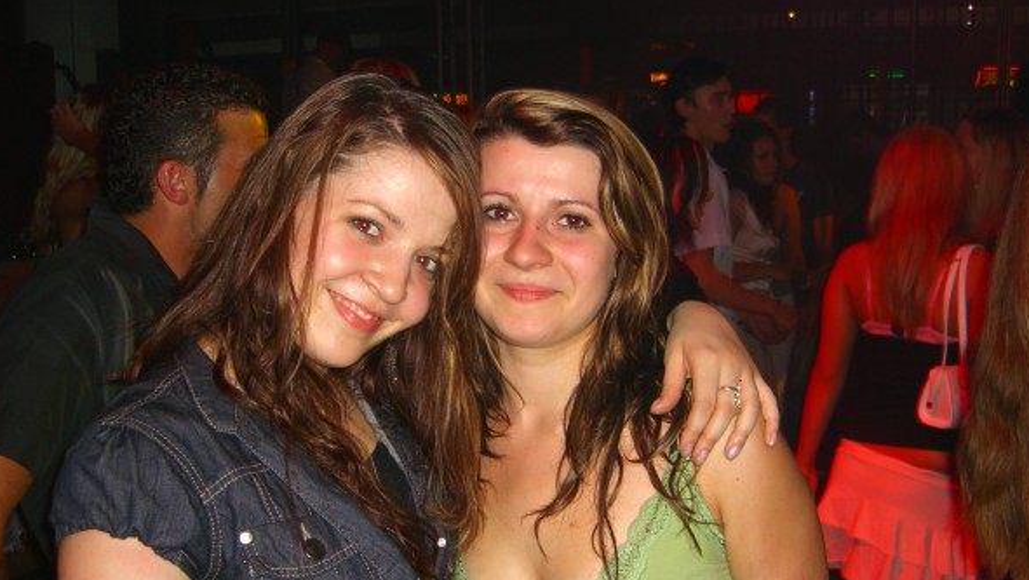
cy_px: 359
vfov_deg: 28.3
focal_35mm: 42
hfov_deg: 48.3
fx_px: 1146
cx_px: 517
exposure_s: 1/60
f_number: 2.8
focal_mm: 7.9
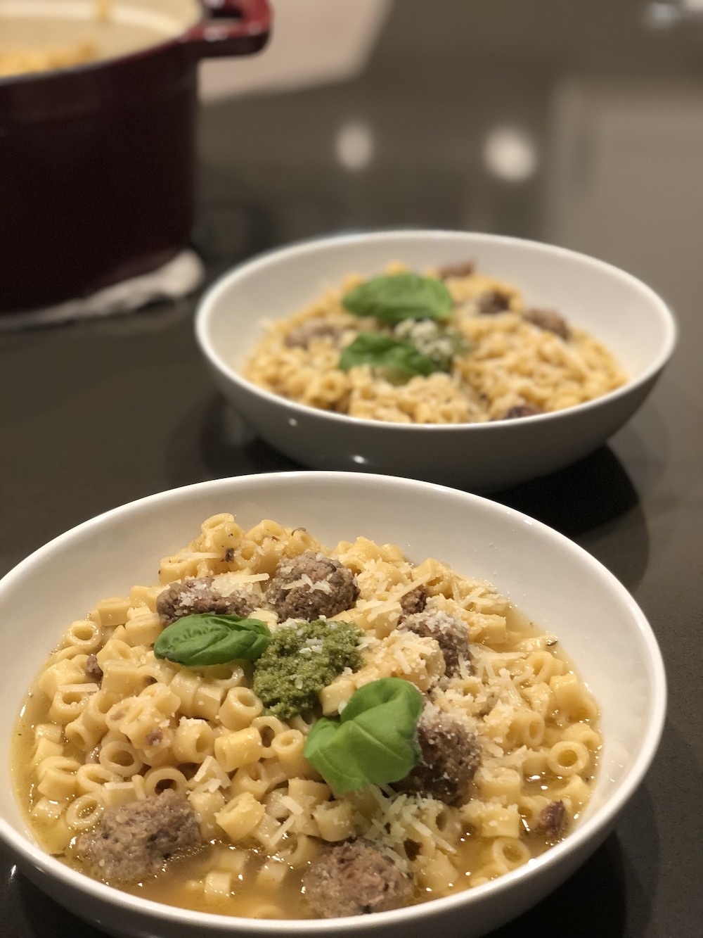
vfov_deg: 36.8
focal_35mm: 52
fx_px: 1408
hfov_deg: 28.0
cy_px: 469
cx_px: 352
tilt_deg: -29.1
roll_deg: +0.4
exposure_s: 1/24
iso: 160
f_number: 2.4
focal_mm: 6
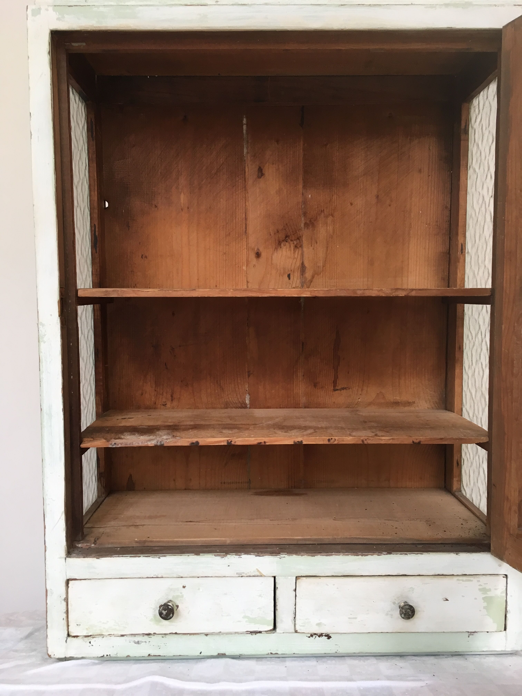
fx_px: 583
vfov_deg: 61.7
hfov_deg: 48.2
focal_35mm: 29
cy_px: 348
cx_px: 261
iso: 40
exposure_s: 1/33
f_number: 2.2
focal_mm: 4.15
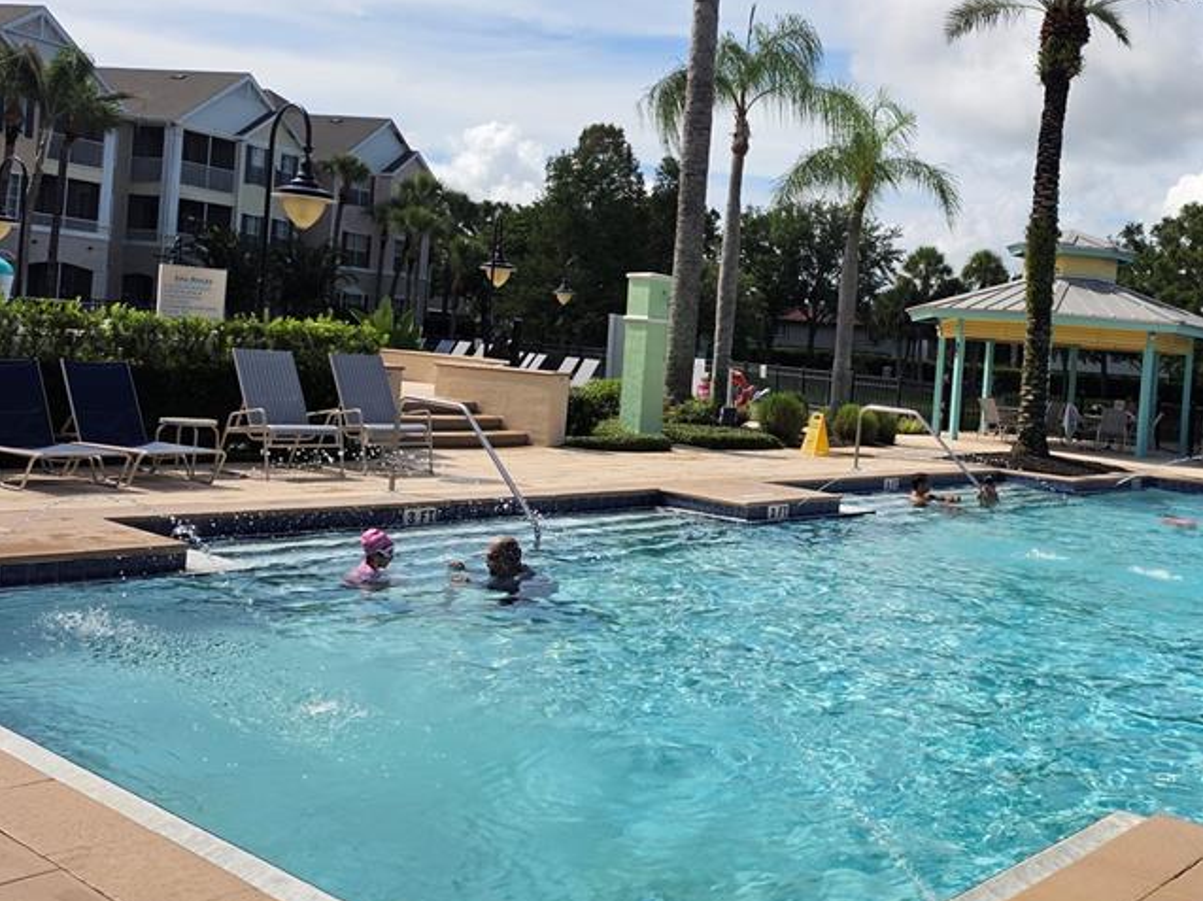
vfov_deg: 38.5
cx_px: 905
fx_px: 1285
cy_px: 385
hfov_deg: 48.2
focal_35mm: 37
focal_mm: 6.5
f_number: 1.4
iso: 64
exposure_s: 1/7329
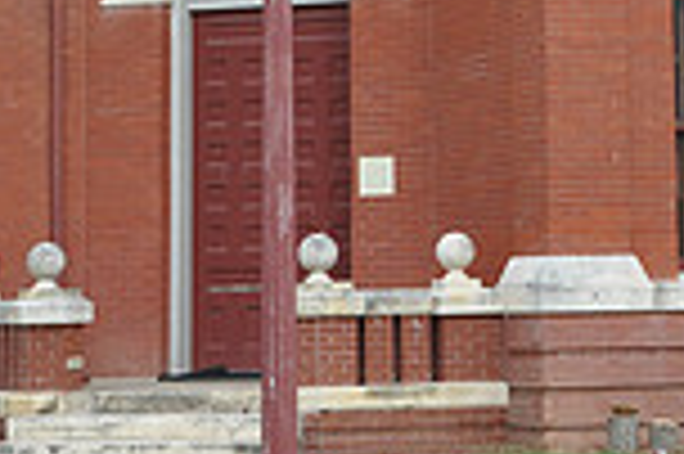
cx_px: 567
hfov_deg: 11.9
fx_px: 3264
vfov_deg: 7.8
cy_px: -285
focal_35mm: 172
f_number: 6.3
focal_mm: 30
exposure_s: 1/160
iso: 200
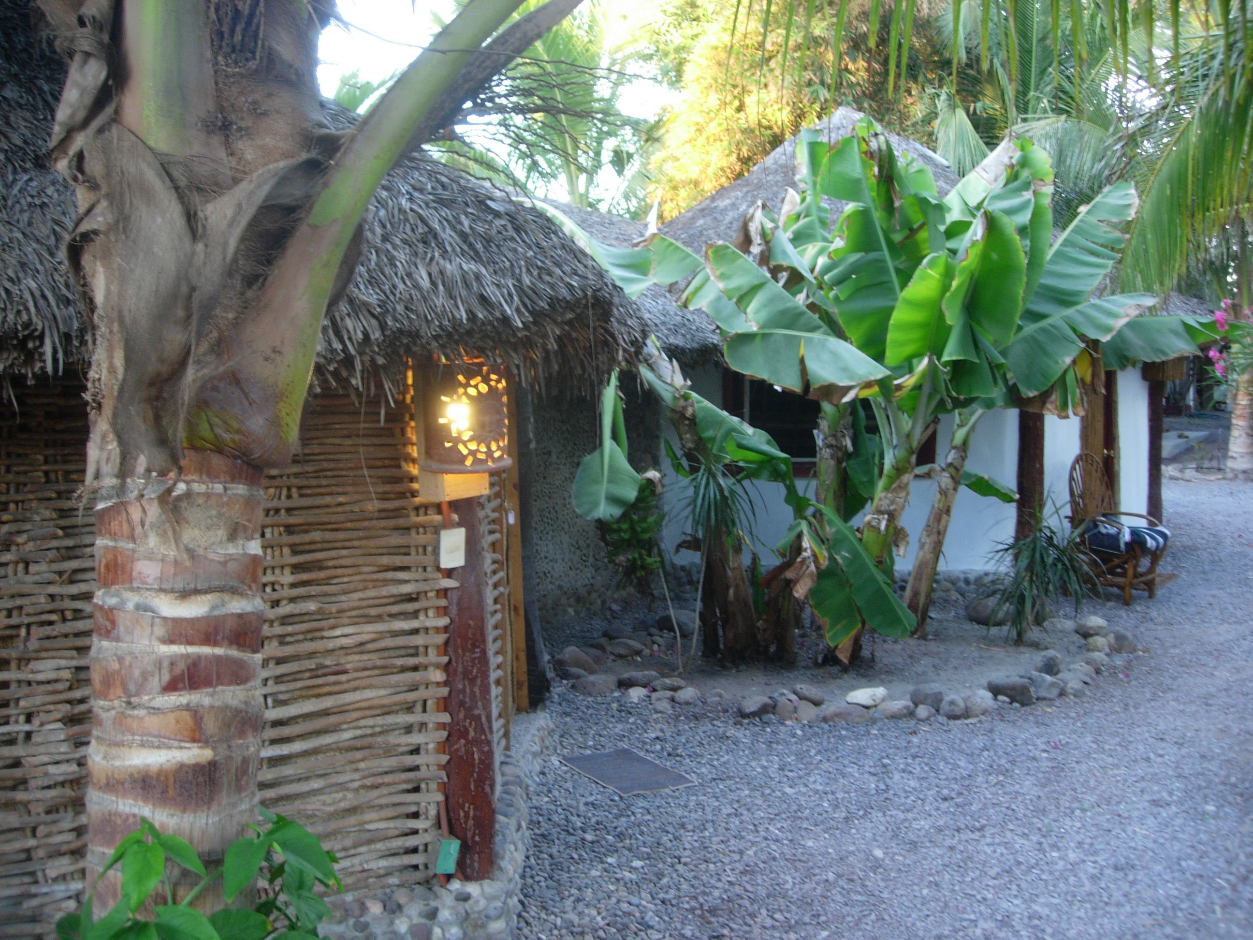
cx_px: 626
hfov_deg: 49.0
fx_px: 1375
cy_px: 470
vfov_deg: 37.7
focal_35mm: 38
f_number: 2.8
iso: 64
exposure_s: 1/15.1
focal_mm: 7.8
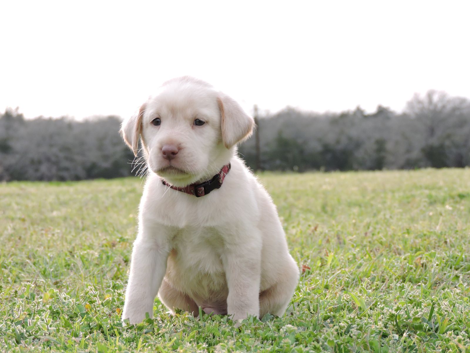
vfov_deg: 10.2
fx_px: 1969
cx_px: 235
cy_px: 176
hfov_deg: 13.6
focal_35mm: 145
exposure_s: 1/400
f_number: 4.4
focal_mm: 25.9
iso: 400
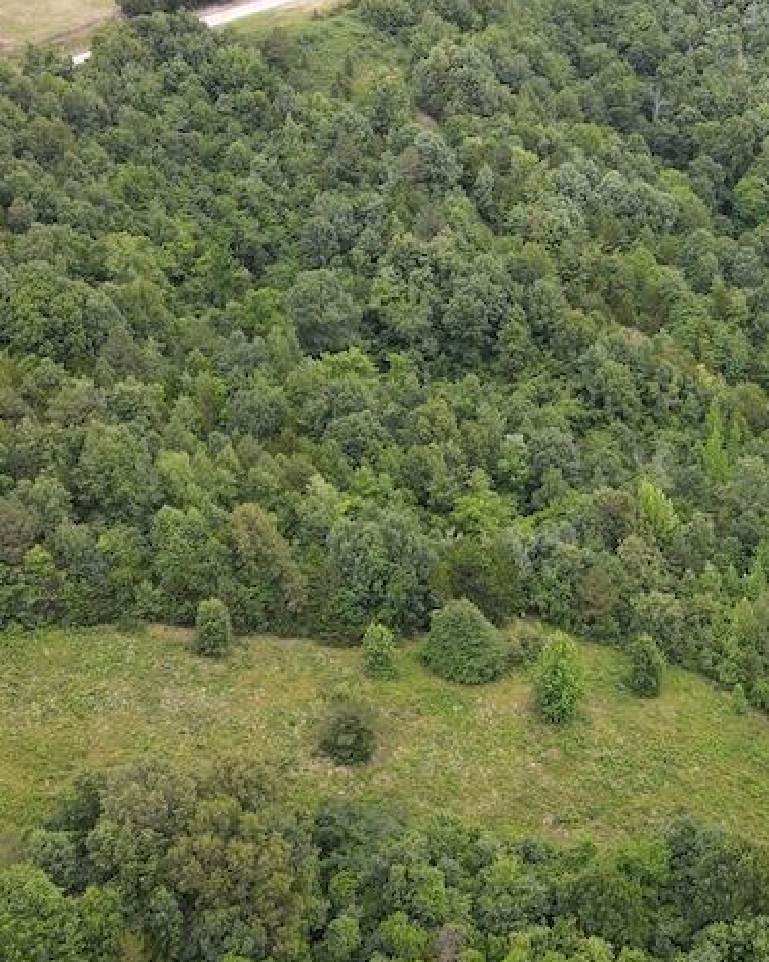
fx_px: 1423
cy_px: 369
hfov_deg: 29.8
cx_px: 568
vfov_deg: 37.2
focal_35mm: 50
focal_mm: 4.5
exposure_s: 1/15
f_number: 2.8
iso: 170
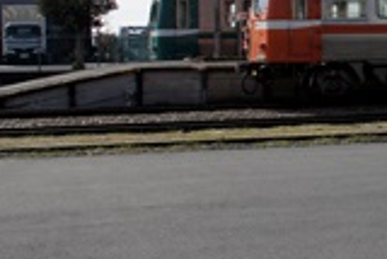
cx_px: 547
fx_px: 1026
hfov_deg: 19.2
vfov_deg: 14.3
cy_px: 47
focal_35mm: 95
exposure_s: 1/500
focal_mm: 21.2
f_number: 8
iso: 200
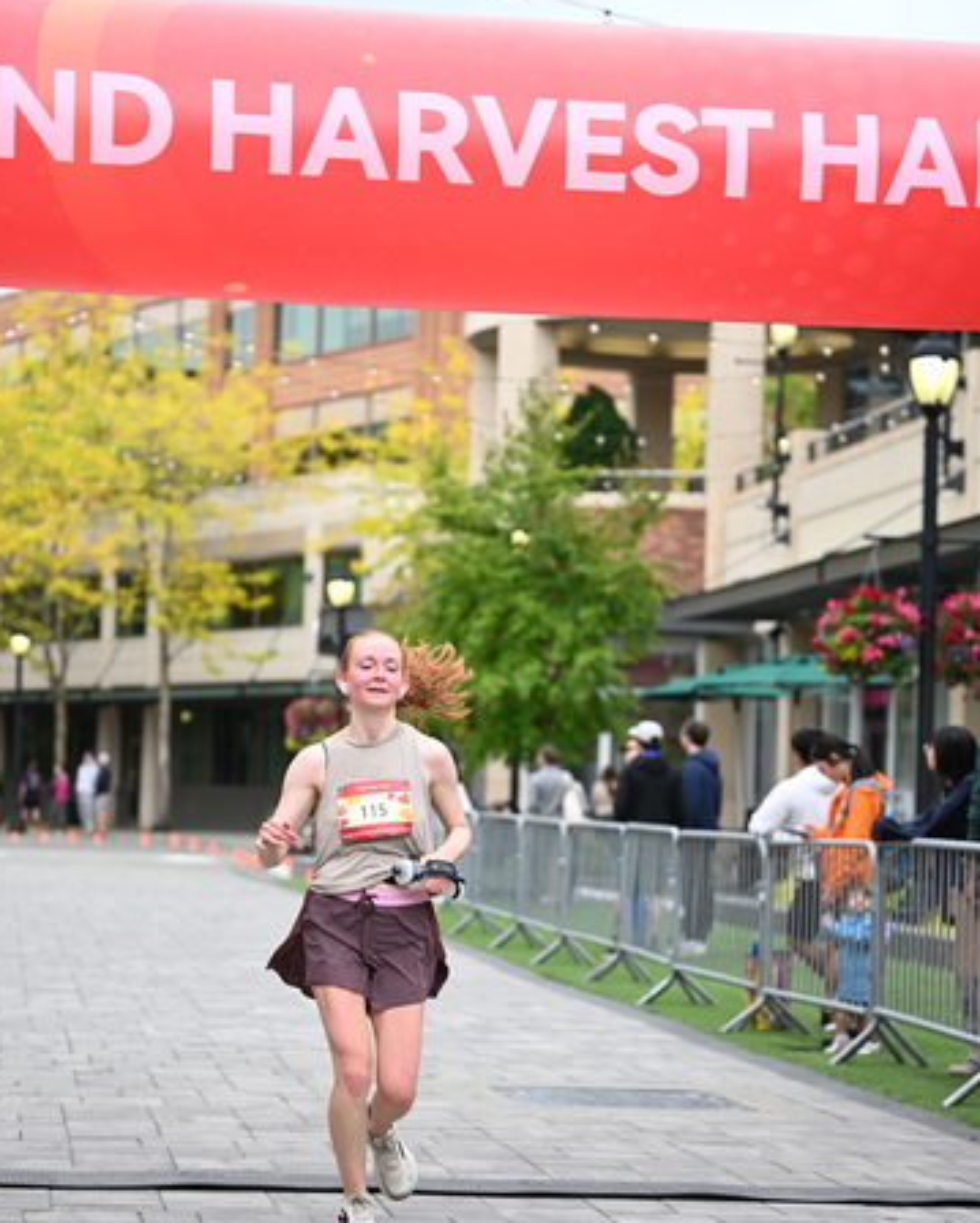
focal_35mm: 91
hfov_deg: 16.9
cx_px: 485
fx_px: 3296
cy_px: 691
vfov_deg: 21.0
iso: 640
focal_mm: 79
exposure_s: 1/2000
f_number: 2.8
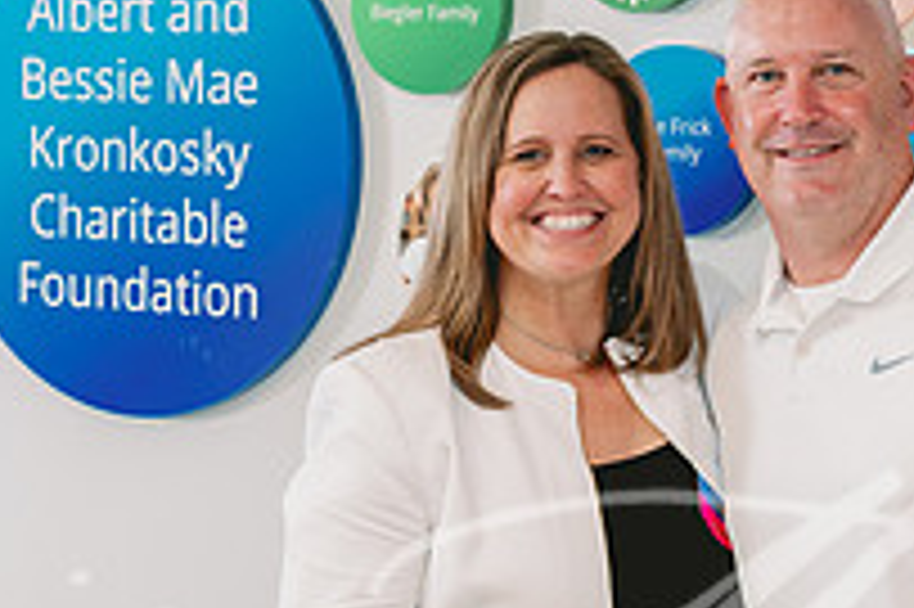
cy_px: 162
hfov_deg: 16.5
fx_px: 3120
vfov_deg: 11.1
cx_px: 815
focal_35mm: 123
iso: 400
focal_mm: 43
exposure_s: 1/200
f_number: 4
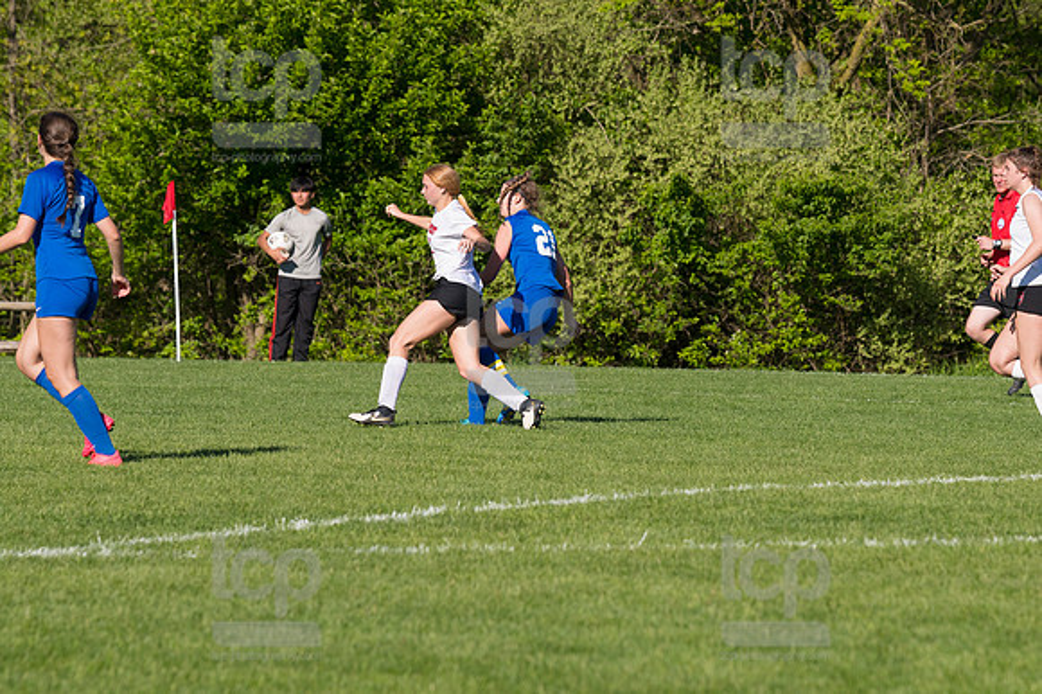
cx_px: 521
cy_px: 347
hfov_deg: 6.9
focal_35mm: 300
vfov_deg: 4.6
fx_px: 8678
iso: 250
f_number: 5.6
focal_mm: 200
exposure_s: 1/1600
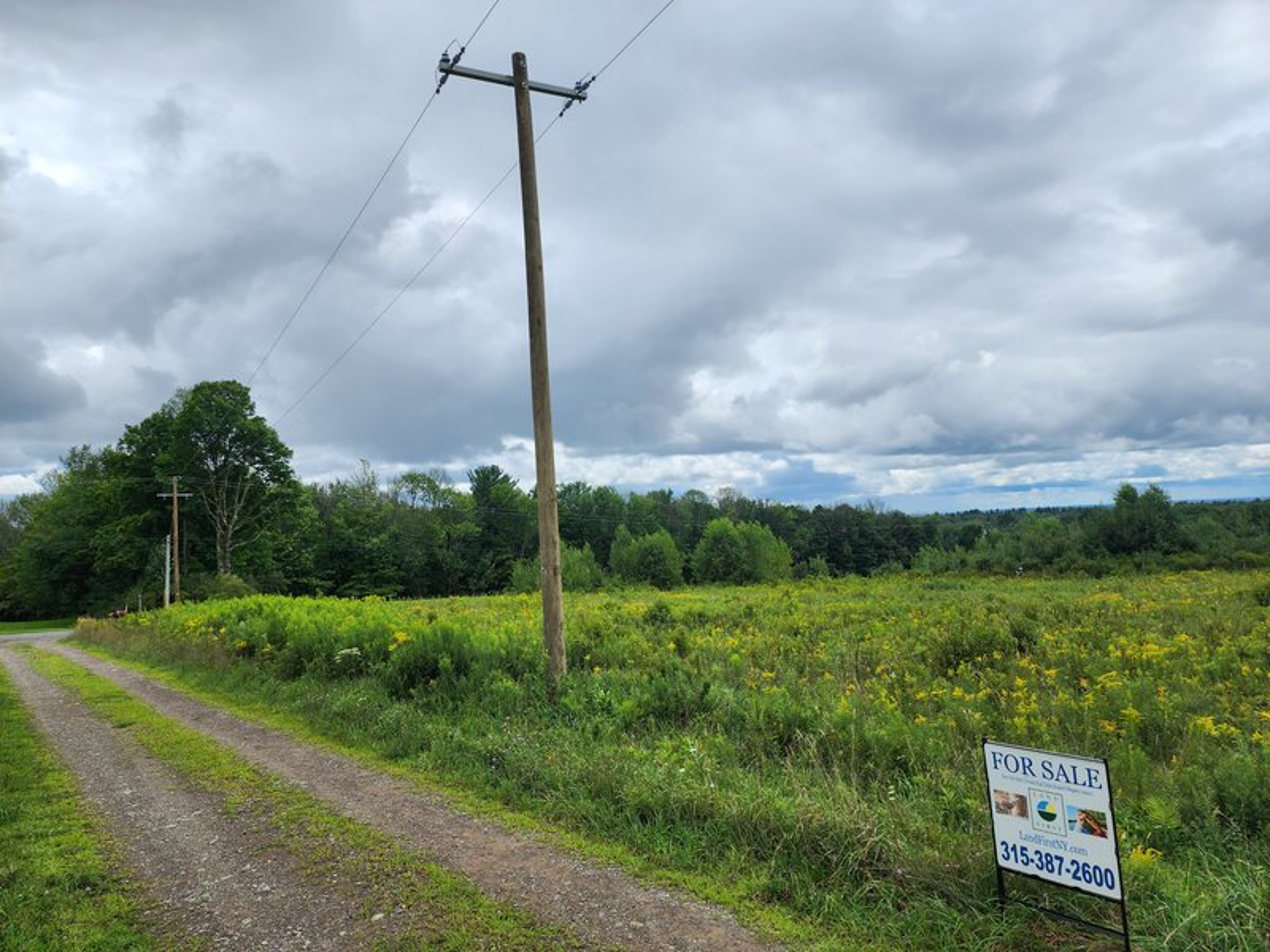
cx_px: 635
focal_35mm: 23
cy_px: 476
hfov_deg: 73.9
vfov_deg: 58.9
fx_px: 844
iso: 12
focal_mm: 6.4
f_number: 1.8
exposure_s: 1/1300
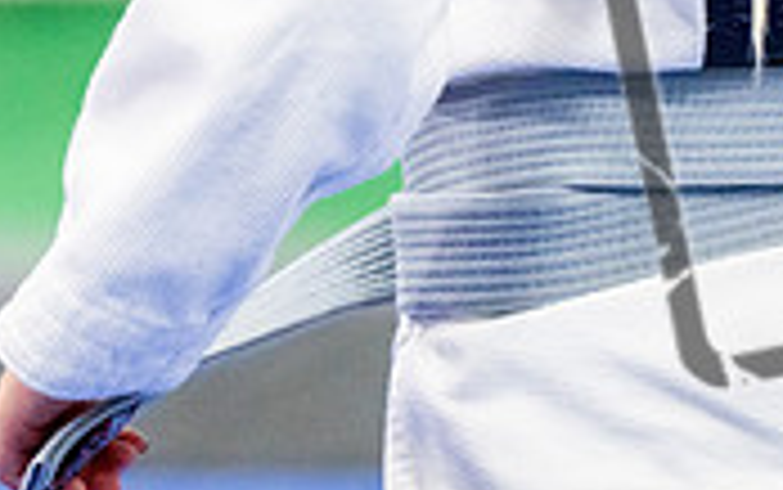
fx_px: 14477
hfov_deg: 3.1
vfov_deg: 1.9
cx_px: 536
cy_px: -366
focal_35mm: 678
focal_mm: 200
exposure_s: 1/640
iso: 4000
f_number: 2.8
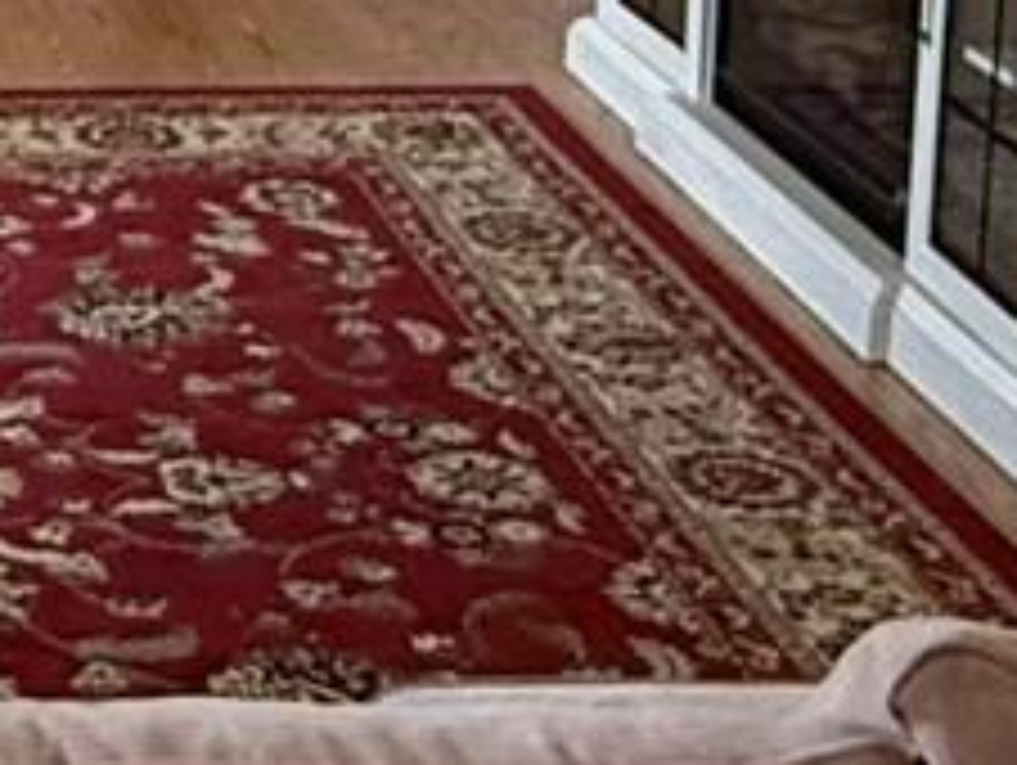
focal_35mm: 99
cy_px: -378
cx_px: -446
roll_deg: +0.8
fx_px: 2912
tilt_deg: -8.2
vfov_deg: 14.0
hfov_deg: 18.0
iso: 320
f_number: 2.2
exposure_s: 1/120
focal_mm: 2.22
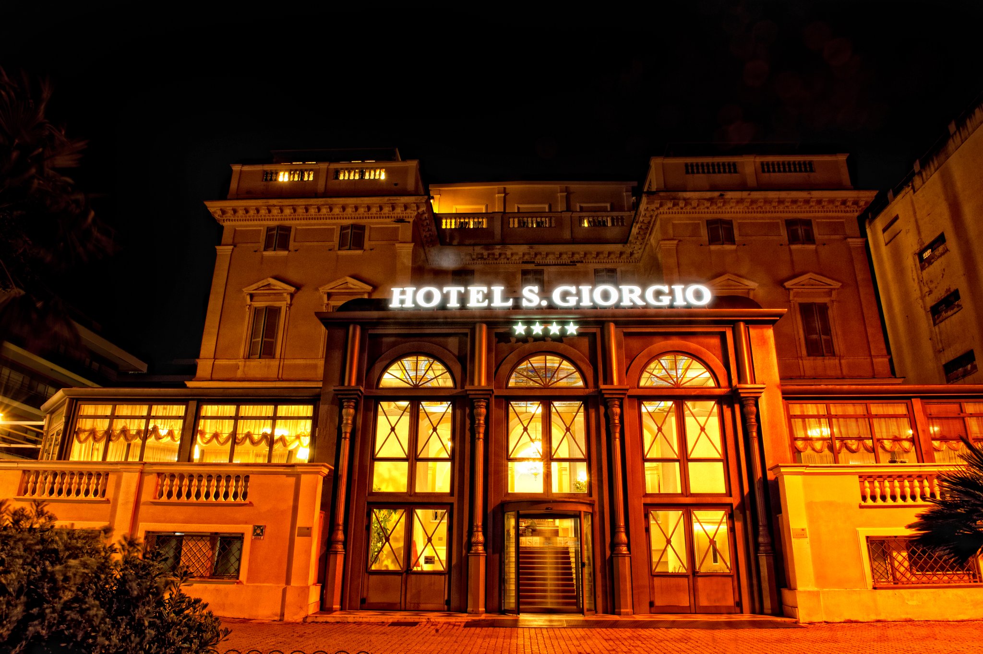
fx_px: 655
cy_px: 327
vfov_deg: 53.1
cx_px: 492
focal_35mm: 24
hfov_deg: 73.8
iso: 250
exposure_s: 8
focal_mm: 24
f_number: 20
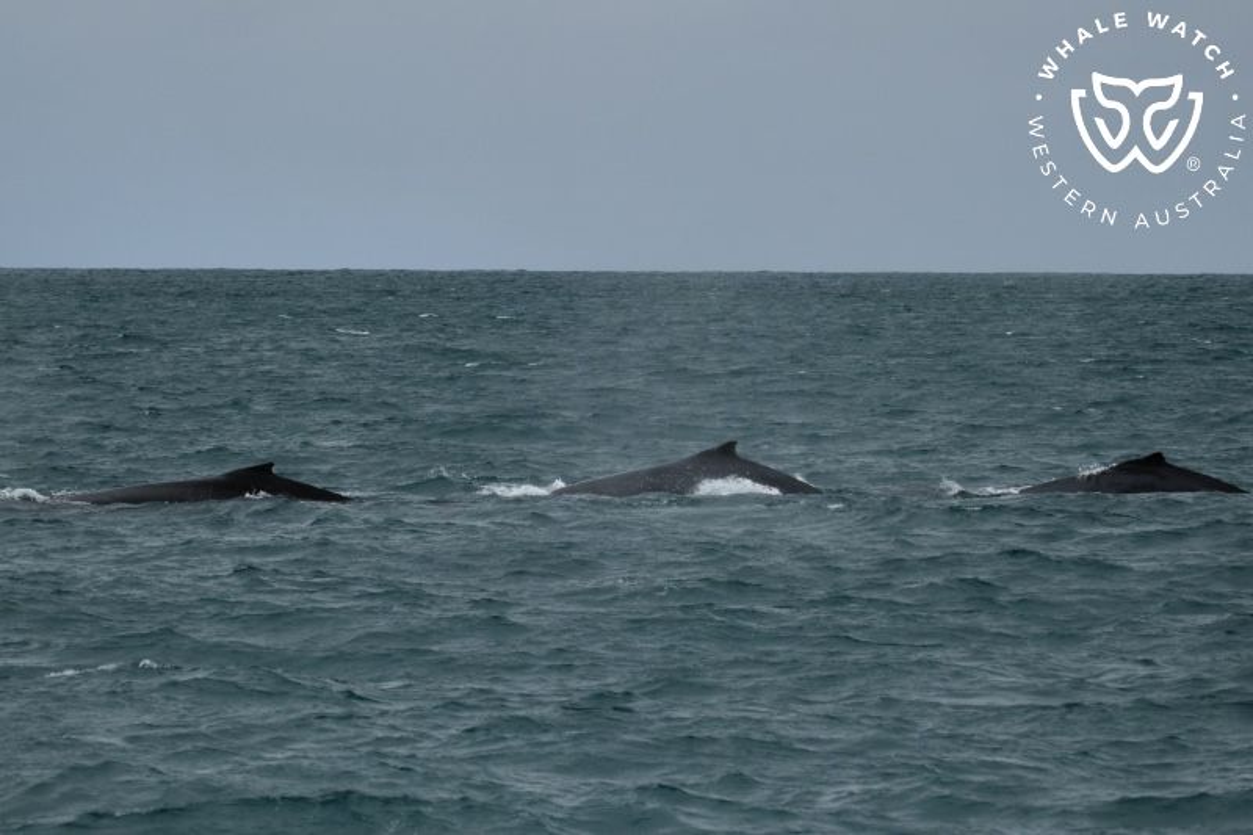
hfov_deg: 14.2
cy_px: 418
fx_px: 5045
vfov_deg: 9.5
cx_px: 626
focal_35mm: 145
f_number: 5
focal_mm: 145
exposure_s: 1/8000
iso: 800
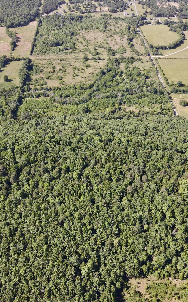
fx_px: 279
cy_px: 151
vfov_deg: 56.7
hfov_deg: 37.1
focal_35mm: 34
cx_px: 75
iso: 350
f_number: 2.8
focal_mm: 4.5
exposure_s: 1/15
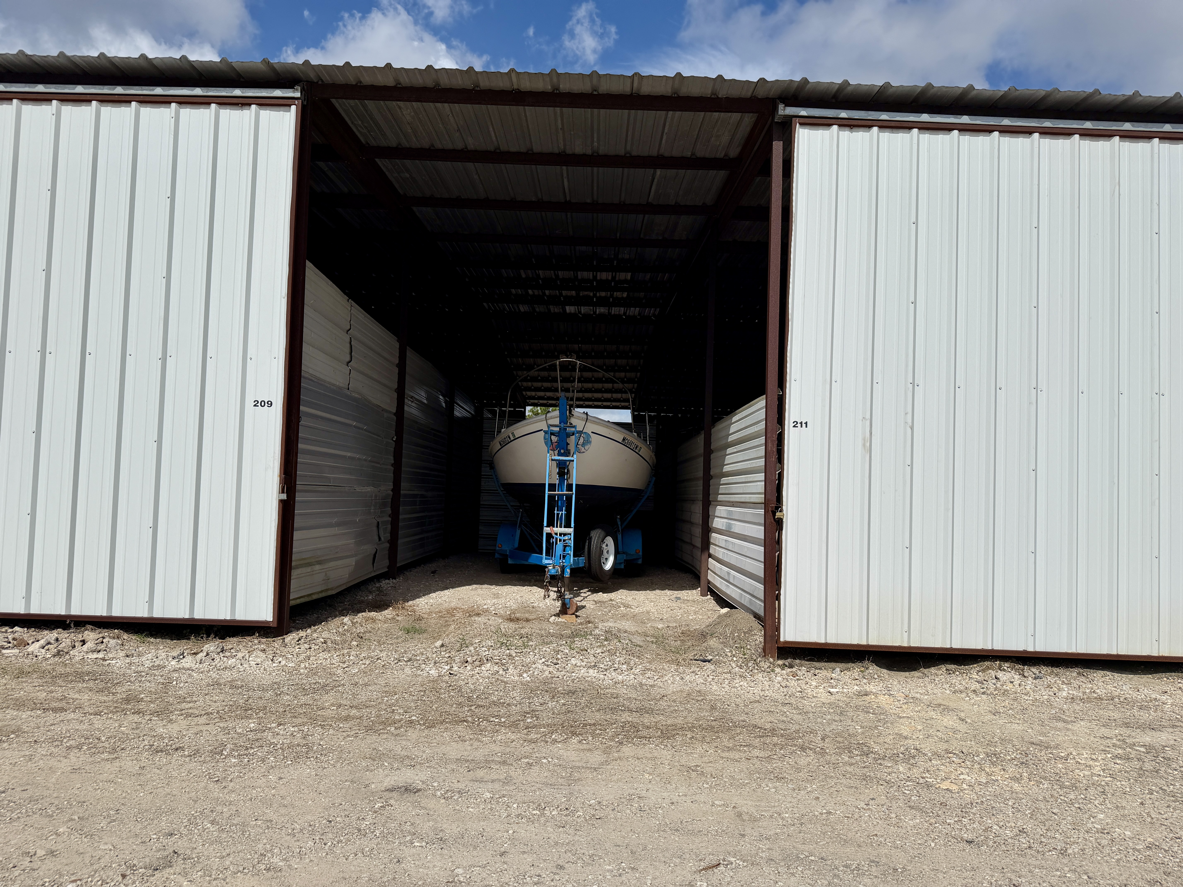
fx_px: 820
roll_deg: -2.6
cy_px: 444
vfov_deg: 56.8
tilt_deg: +2.2
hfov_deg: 71.6
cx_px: 592
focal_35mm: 24
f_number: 1.78
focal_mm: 6.76
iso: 100
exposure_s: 1/14286
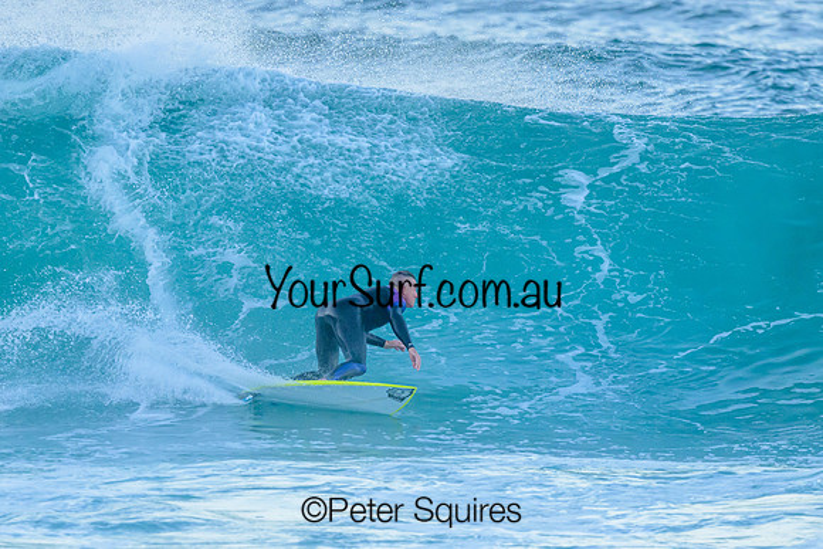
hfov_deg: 1.9
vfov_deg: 1.3
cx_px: 363
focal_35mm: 1068
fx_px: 24411
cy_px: 363
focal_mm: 800
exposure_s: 1/1250
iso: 2500
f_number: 6.3
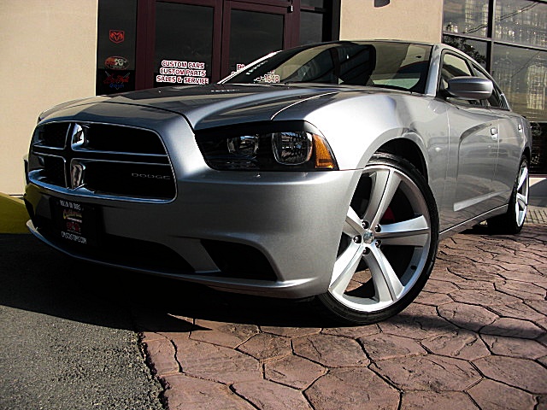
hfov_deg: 51.4
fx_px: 569
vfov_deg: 39.7
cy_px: 205
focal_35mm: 36
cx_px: 274
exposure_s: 1/160
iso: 50
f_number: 7.9
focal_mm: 6.3
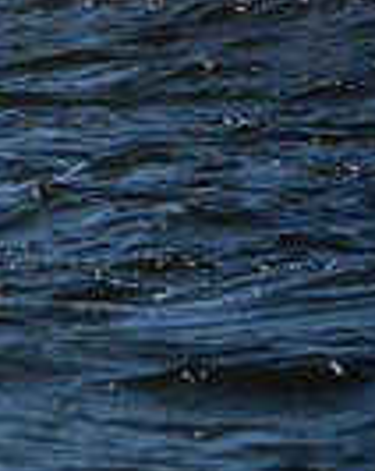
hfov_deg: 1.7
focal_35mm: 895
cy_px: -83
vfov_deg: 2.2
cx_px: -691
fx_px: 12445
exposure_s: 1/250
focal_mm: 185
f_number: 6.3
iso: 100
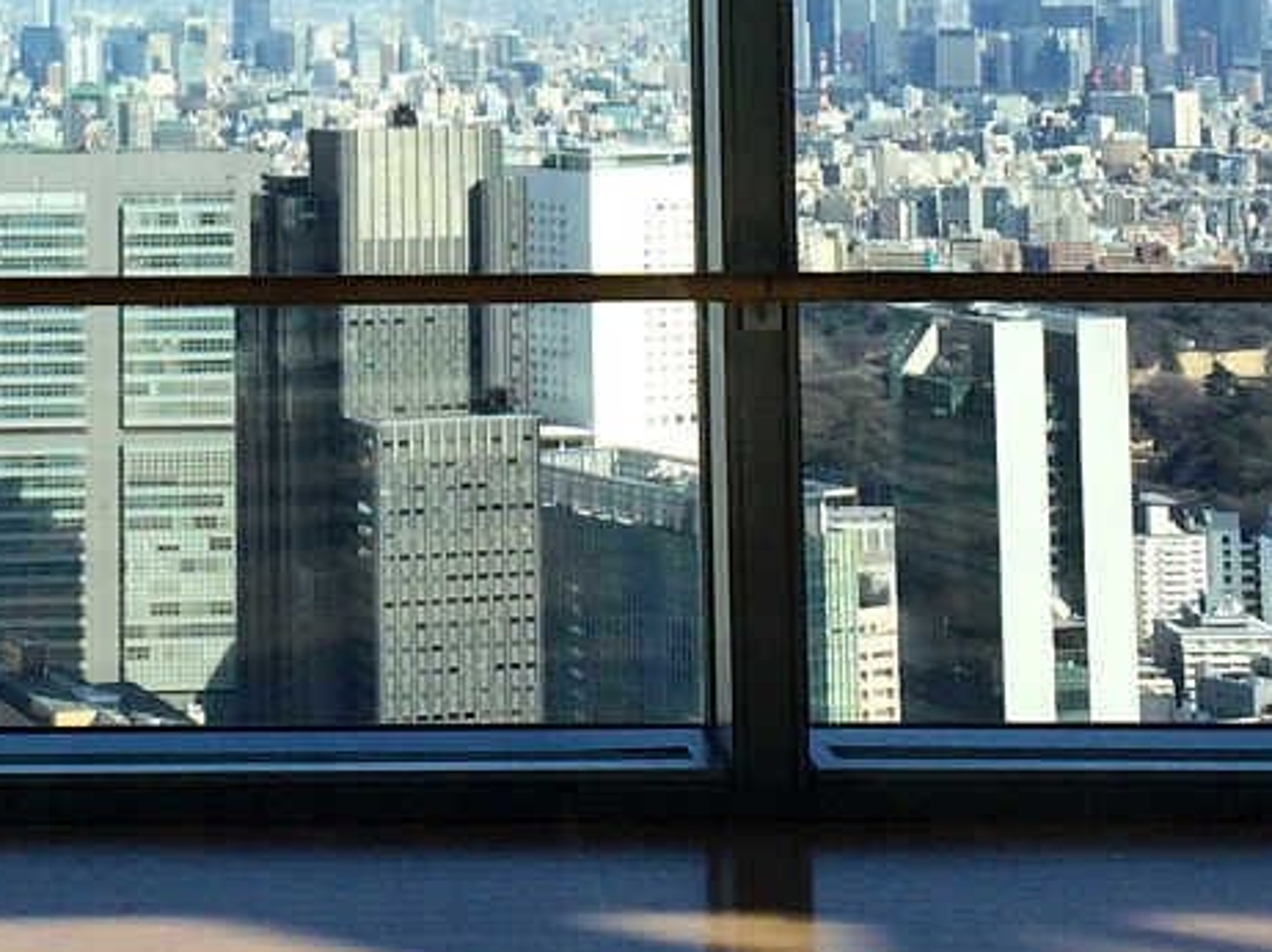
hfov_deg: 18.7
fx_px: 3820
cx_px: 248
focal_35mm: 104
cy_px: -395
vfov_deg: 13.5
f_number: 2.2
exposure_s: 1/1325
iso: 32
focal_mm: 4.12
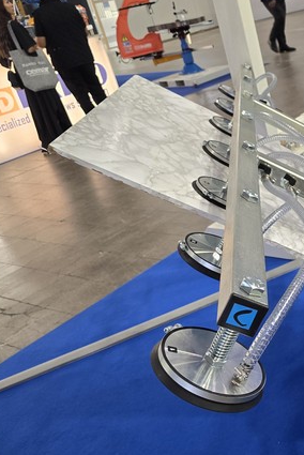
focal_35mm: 45
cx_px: 346
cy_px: 290
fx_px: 569
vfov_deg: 43.2
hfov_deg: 27.1
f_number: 1.7
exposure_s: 1/100
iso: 160
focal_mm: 6.3
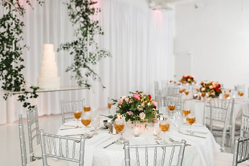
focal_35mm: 35
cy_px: 83
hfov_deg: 54.4
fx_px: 242
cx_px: 124
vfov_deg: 37.9
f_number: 2.2
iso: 250
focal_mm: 35
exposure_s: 1/125
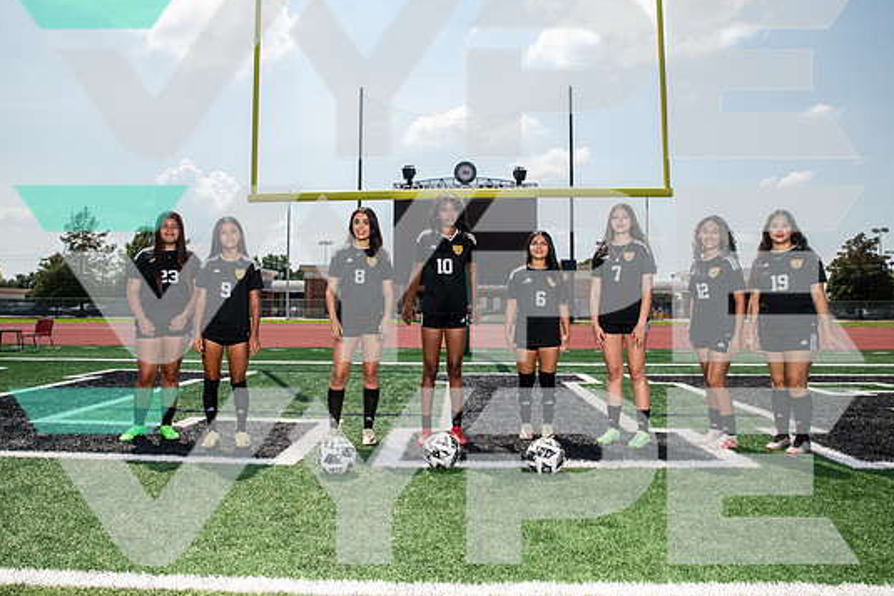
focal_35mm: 26
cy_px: 275
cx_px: 439
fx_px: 646
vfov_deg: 49.5
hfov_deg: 69.4
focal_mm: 24
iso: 100
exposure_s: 1/320
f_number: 7.1
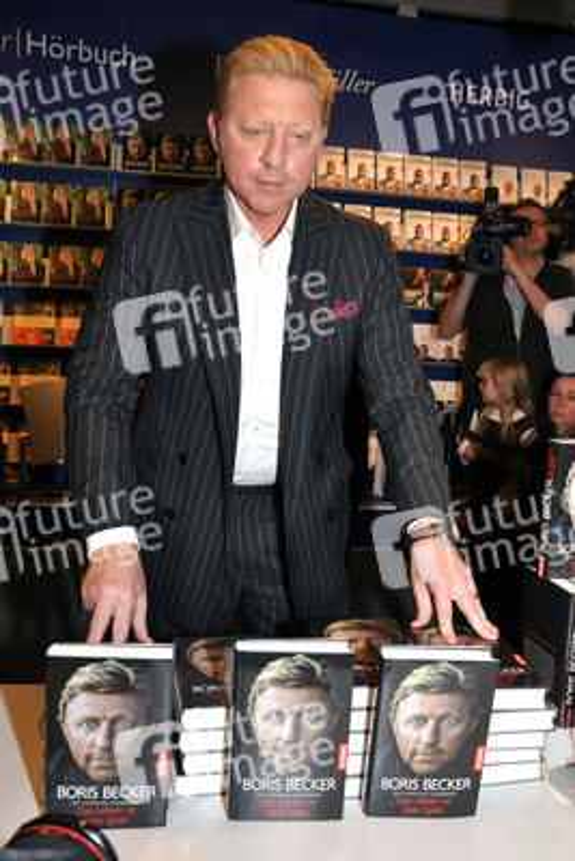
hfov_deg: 40.0
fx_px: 790
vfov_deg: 57.2
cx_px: 288
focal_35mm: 33
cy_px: 430
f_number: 7.1
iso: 500
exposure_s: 1/200
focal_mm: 22
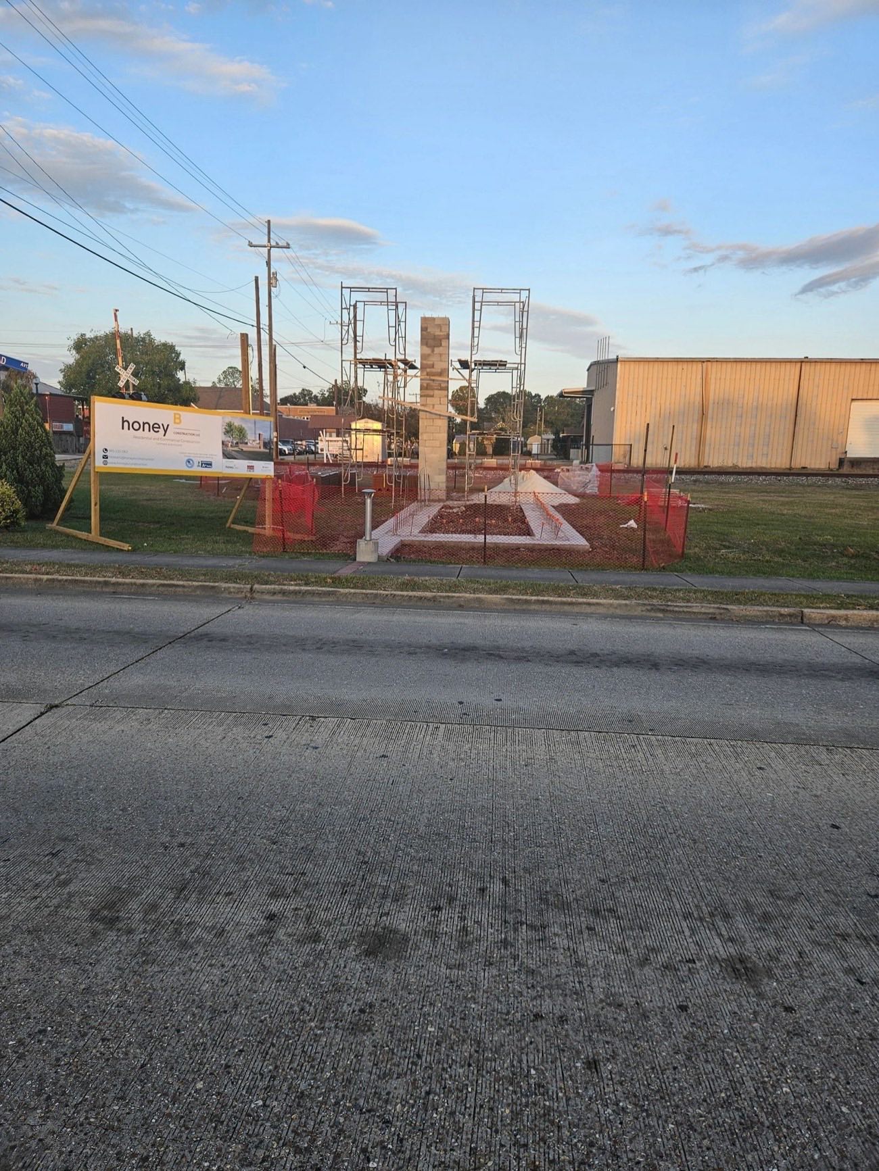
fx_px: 779
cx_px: 440
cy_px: 586
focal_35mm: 23
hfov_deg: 58.9
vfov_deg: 73.9
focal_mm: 5.4
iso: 25
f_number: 1.8
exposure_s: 1/251
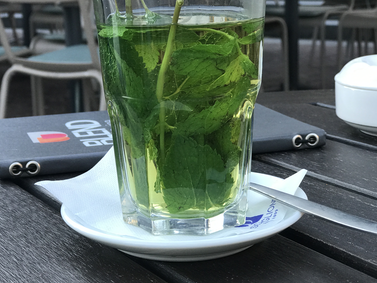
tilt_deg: -12.1
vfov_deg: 18.9
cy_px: 136
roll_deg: +2.6
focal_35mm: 78
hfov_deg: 25.0
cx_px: 143
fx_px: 850
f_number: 2.8
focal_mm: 6.6
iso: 32
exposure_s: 1/50
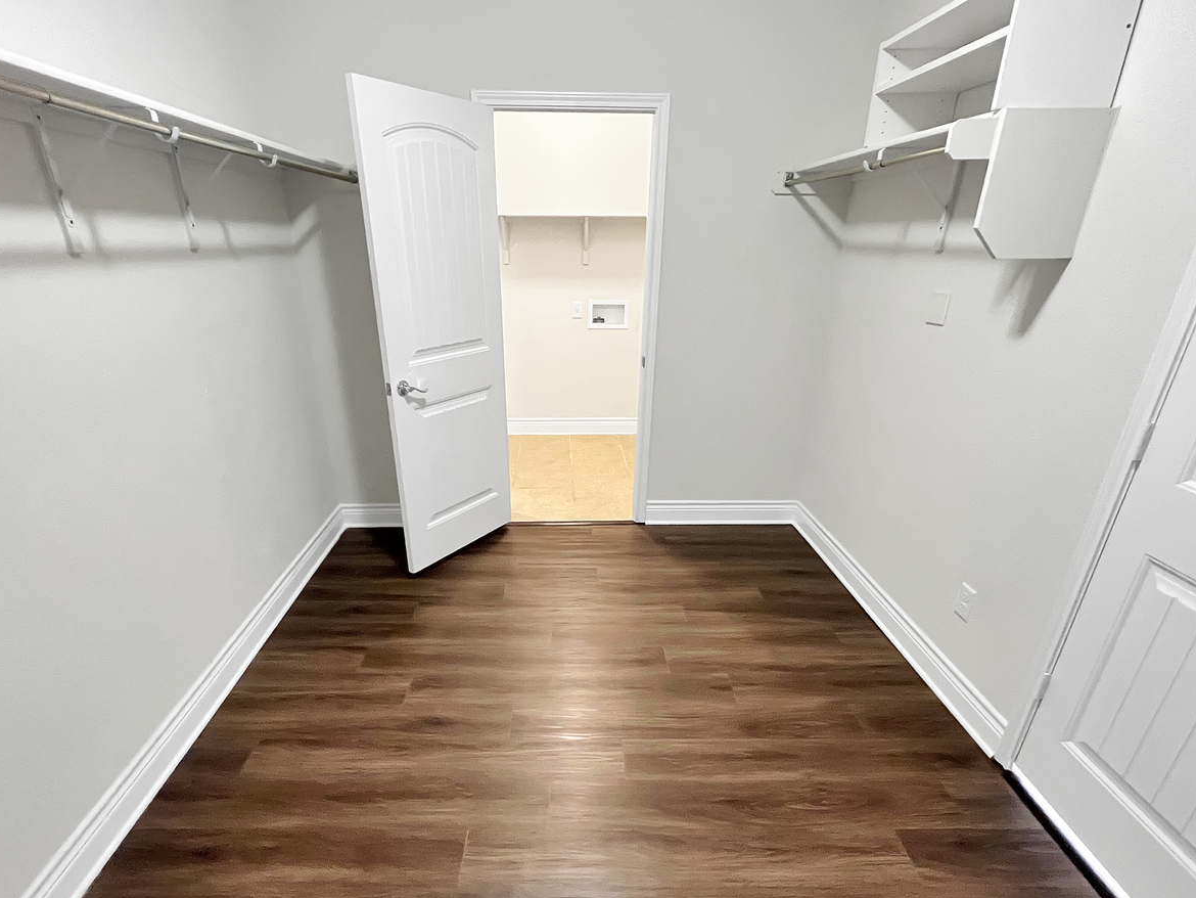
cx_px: 577
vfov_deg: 77.3
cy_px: 536
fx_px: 553
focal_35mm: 16
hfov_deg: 94.4
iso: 640
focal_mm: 1.57
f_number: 1.8
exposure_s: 1/60
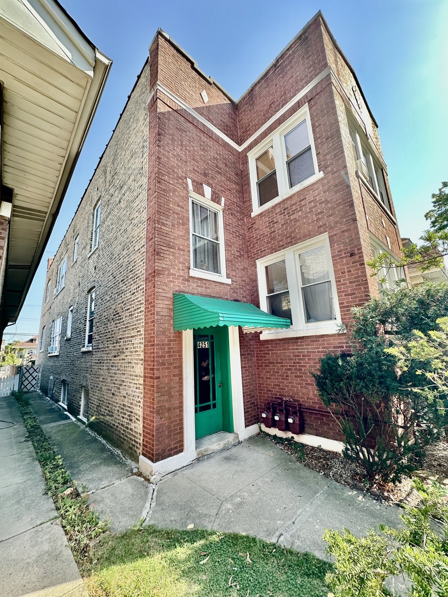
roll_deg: +1.2
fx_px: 242
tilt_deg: +14.3
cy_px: 298
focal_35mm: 14
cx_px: 224
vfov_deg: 102.1
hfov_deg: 85.7
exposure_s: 1/262
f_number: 2.2
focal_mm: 2.22
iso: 40
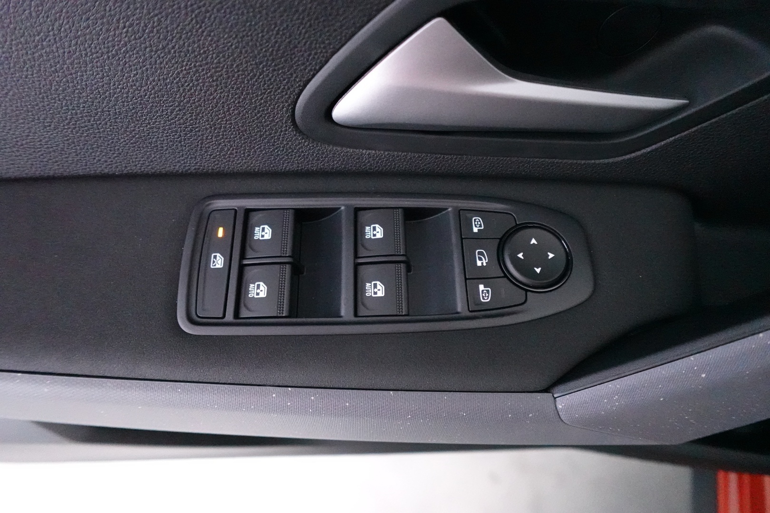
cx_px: 385
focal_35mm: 20
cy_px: 256
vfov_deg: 61.9
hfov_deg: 84.0
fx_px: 428
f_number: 2
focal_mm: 7.6
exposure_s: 1/100
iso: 6400
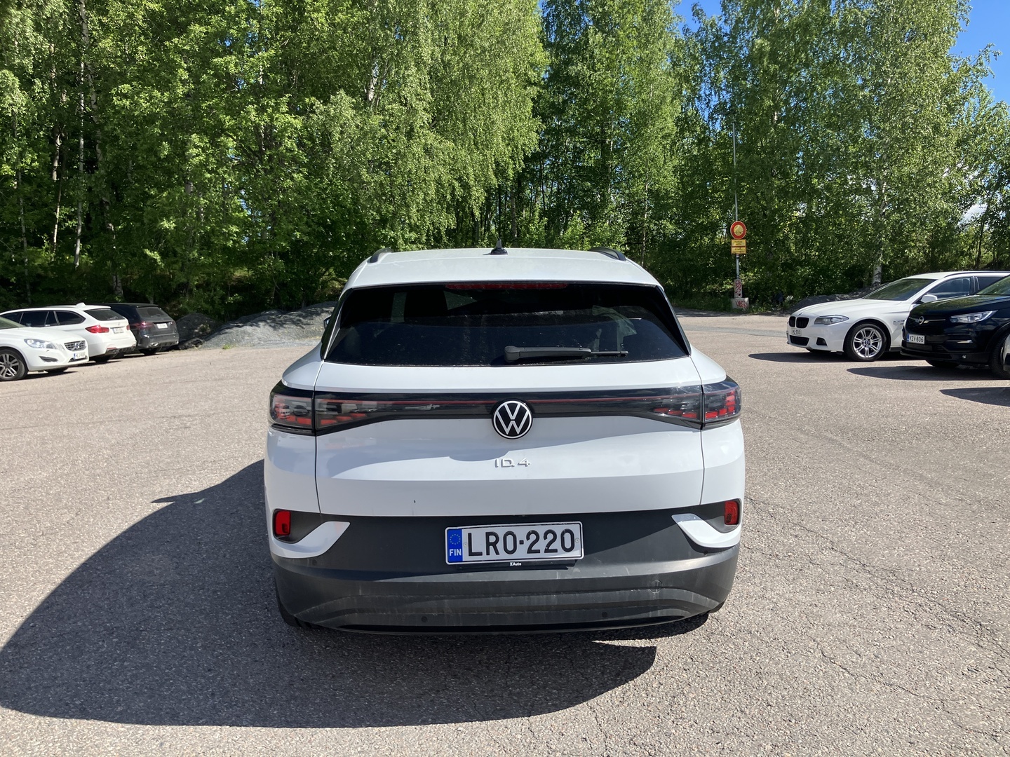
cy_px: 378
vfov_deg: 49.7
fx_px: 817
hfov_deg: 63.4
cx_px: 505
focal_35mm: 28
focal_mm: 3.99
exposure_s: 1/1736
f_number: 1.8
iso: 32
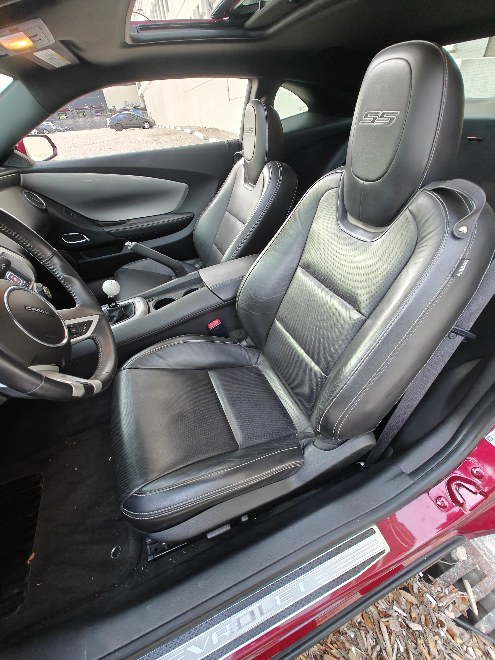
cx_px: 248
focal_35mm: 14
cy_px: 330
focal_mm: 2.62
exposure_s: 1/33
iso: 200
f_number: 2.2
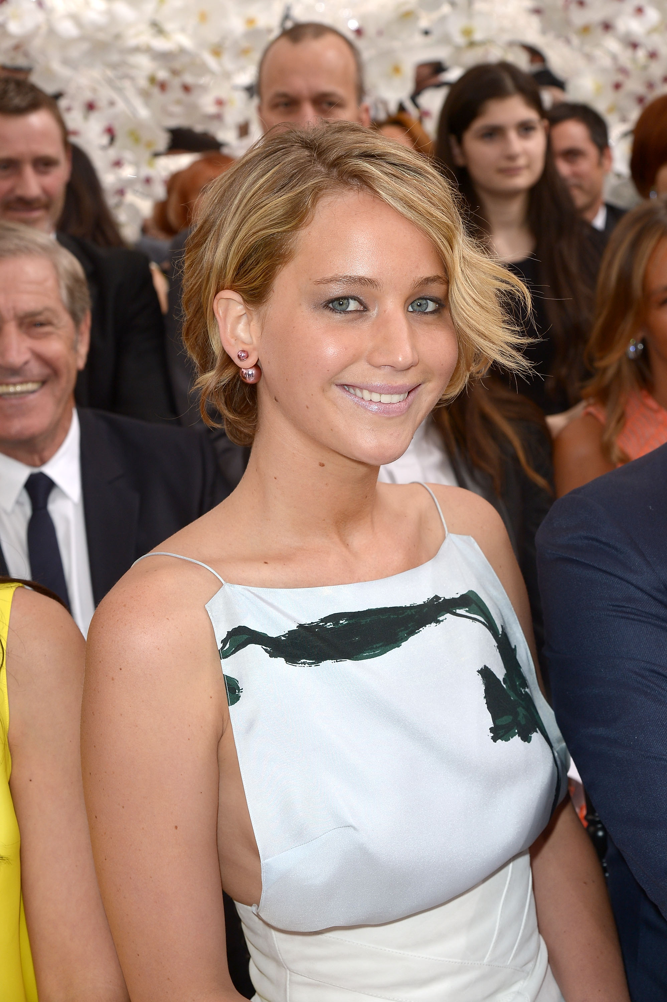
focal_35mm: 65
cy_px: 501
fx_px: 1808
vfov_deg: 31.0
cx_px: 334
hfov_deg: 20.9
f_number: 8
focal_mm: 65
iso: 500
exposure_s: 1/250
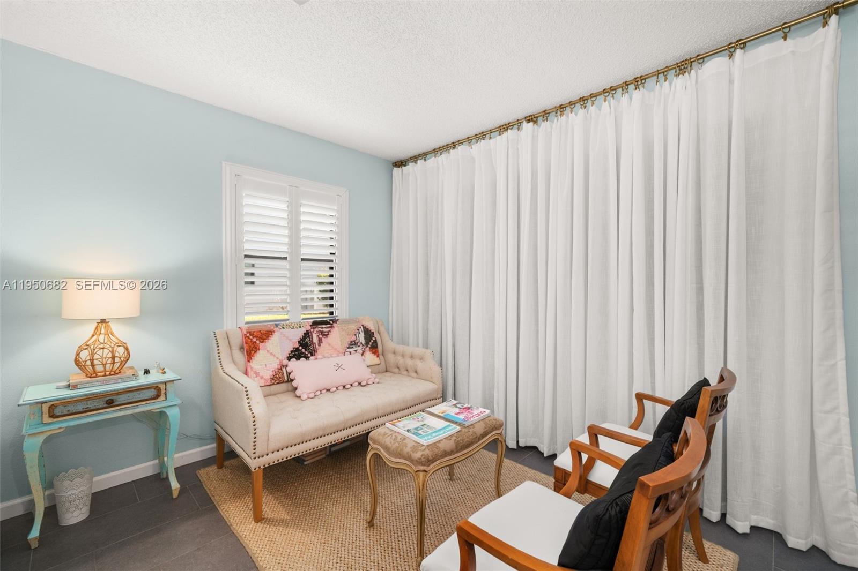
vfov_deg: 81.2
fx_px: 334
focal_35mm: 14
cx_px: 429
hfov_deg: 104.3
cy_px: 286
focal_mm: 14
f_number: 11
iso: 400
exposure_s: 1/2
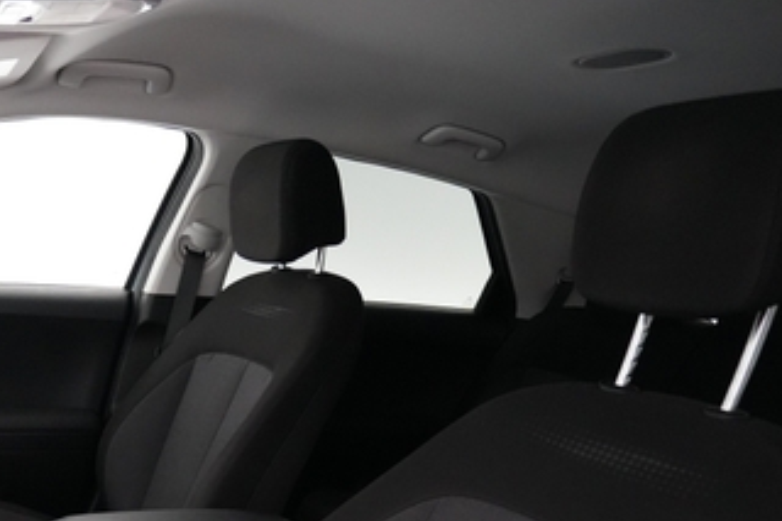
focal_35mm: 34
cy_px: 489
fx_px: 738
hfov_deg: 53.1
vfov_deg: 36.0
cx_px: 186
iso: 10000
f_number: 2.8
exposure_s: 1/250
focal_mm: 17
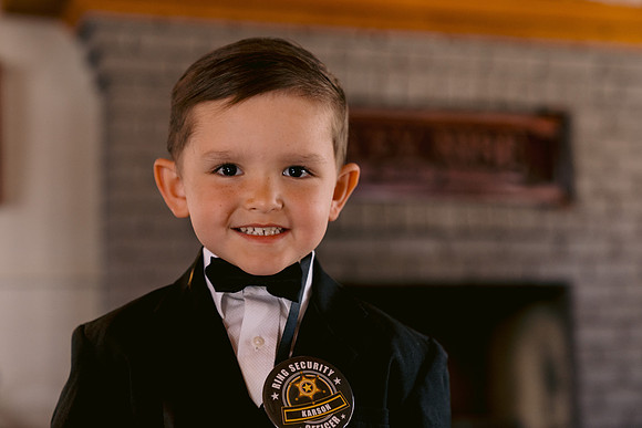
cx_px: 321
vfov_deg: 19.5
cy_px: 214
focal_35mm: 70
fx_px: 1249
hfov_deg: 28.8
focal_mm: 70
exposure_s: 1/50
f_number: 3.2
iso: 800
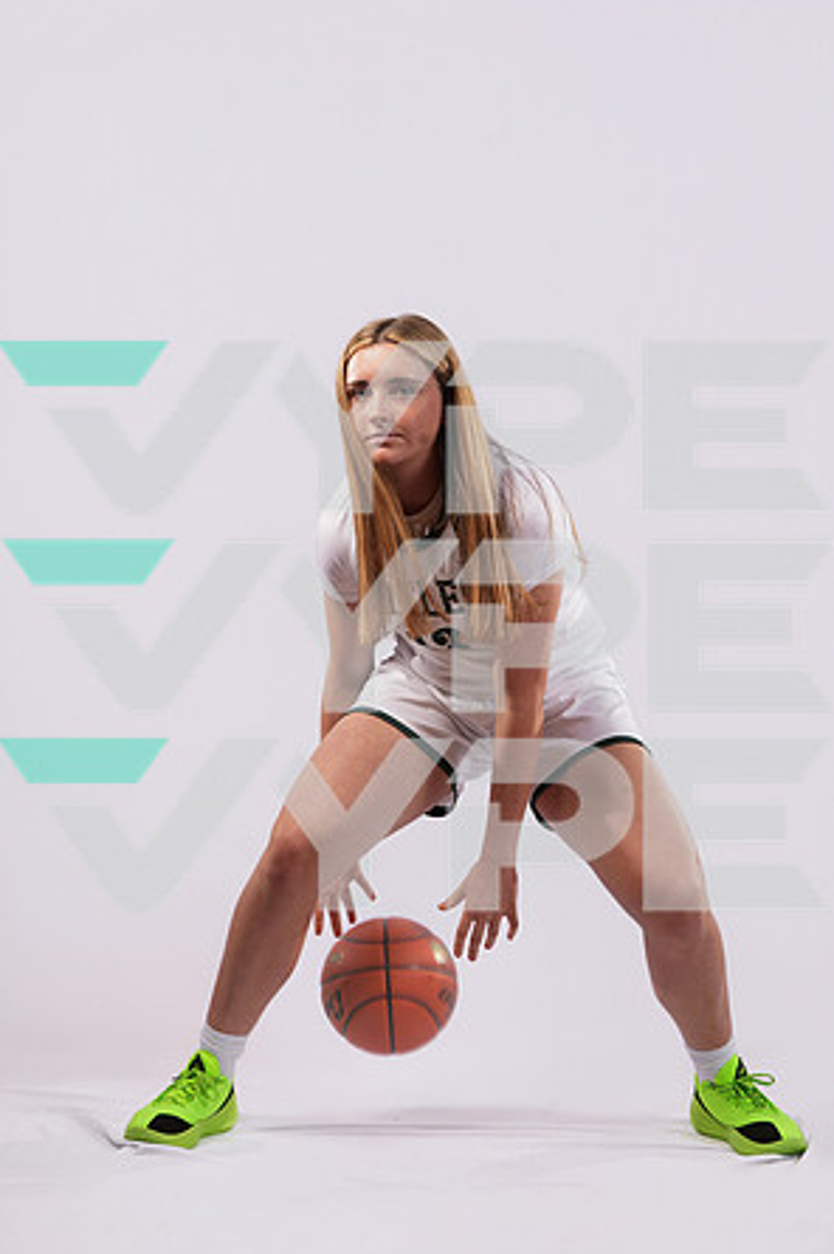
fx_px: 2923
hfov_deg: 16.2
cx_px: 420
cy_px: 628
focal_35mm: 84
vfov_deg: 24.2
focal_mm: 83
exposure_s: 1/125
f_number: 11
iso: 160
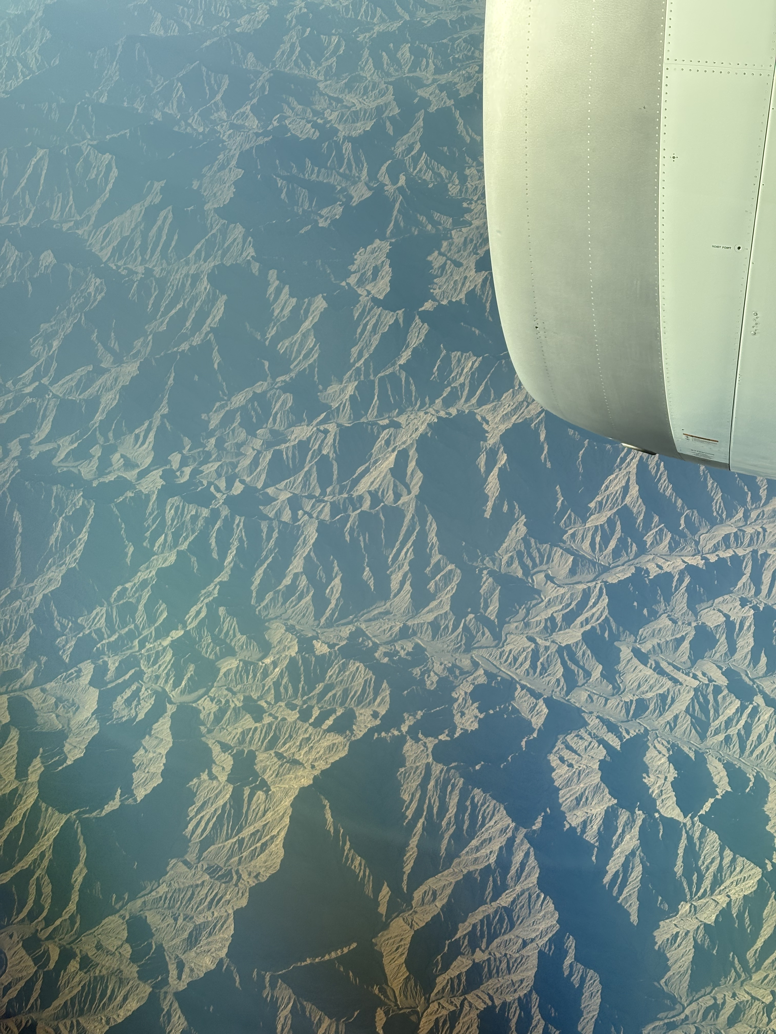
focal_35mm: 52
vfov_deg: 36.8
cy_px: 517
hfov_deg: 28.0
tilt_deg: -39.2
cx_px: 388
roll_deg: +1.5
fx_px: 1554
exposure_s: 1/907
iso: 40
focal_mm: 5.96
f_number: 1.6
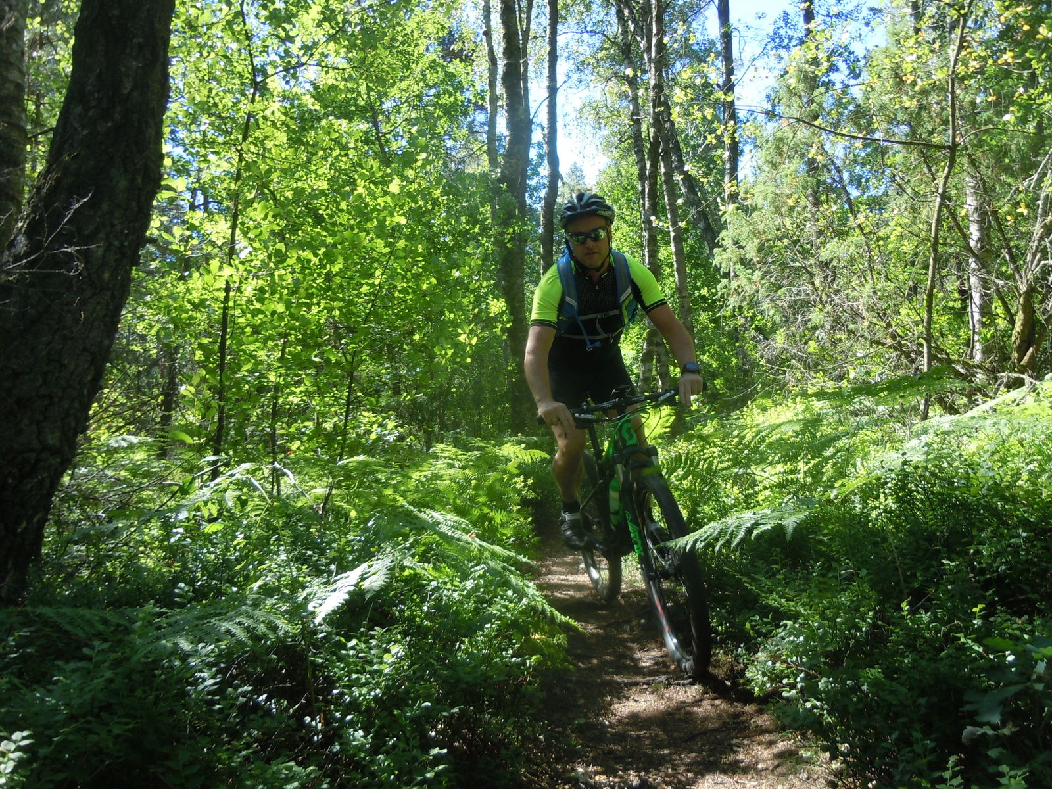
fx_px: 912
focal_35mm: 30
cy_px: 394
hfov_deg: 60.0
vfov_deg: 46.8
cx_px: 526
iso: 100
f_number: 3.5
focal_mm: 5.4
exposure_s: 1/125
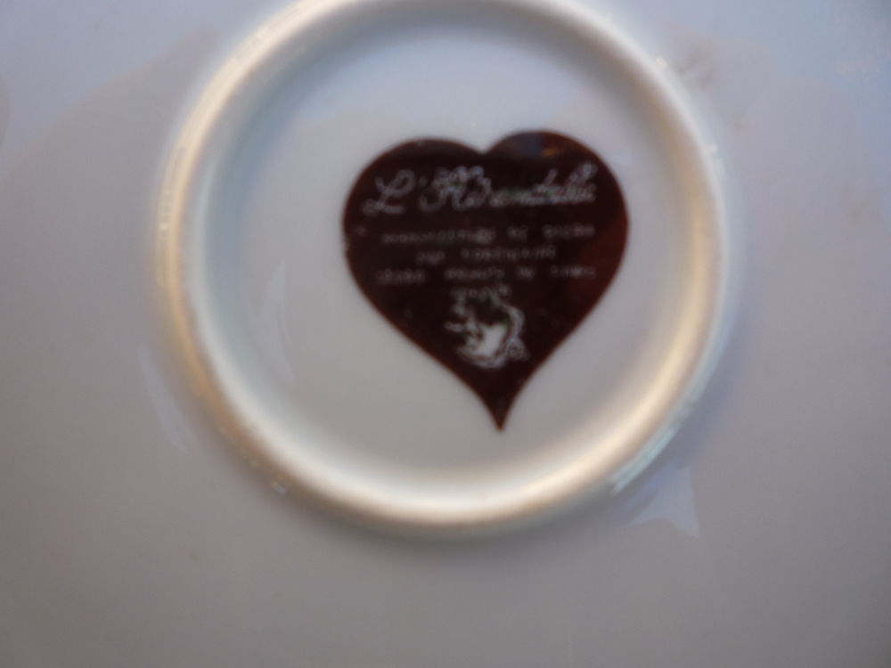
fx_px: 772
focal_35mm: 30
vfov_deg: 46.8
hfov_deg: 60.0
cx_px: 446
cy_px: 334
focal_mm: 5.2
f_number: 3.5
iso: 100
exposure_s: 1/100
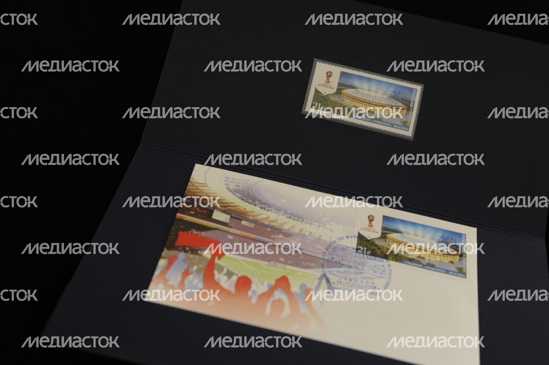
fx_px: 533
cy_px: 182
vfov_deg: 37.8
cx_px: 274
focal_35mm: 35
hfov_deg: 54.5
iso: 1250
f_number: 4.5
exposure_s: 1/100
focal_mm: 35
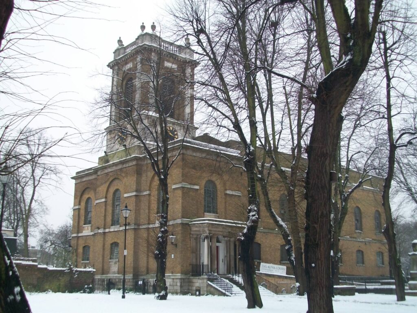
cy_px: 156
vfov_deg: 34.3
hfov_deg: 44.8
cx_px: 208
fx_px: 506
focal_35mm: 42
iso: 80
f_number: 3.2
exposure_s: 1/160
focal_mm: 7.1
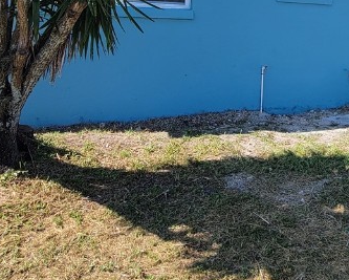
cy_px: -37
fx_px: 403
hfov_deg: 44.1
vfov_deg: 32.9
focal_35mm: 39
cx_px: 288
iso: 50
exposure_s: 1/922
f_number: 2.2
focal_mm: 2.2
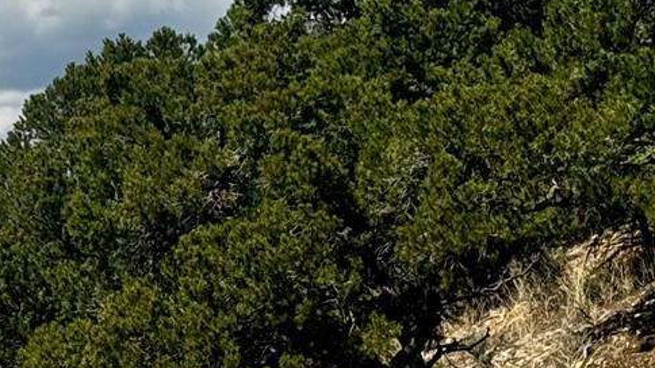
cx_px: 72
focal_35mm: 173
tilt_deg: -1.0
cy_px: 436
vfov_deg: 7.0
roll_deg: -0.9
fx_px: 3004
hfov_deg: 12.4
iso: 64
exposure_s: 1/5848
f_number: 1.78
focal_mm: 6.76
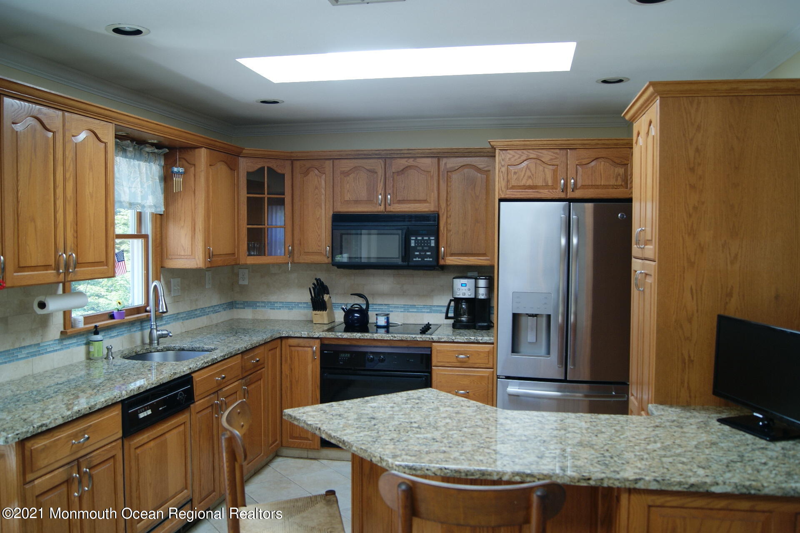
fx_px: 667
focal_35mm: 30
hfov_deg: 61.9
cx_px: 400
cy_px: 266
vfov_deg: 43.6
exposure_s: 1/30
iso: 160
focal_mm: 20
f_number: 3.5
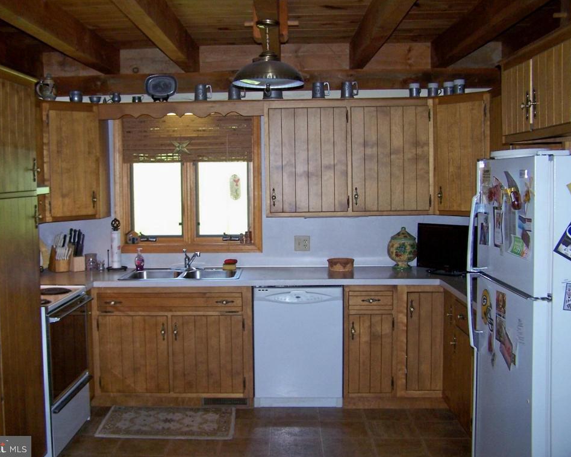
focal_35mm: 40
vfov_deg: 37.4
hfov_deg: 45.7
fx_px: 676
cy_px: 230
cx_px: 265
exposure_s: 1/60
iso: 140
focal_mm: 6.3
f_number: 2.8
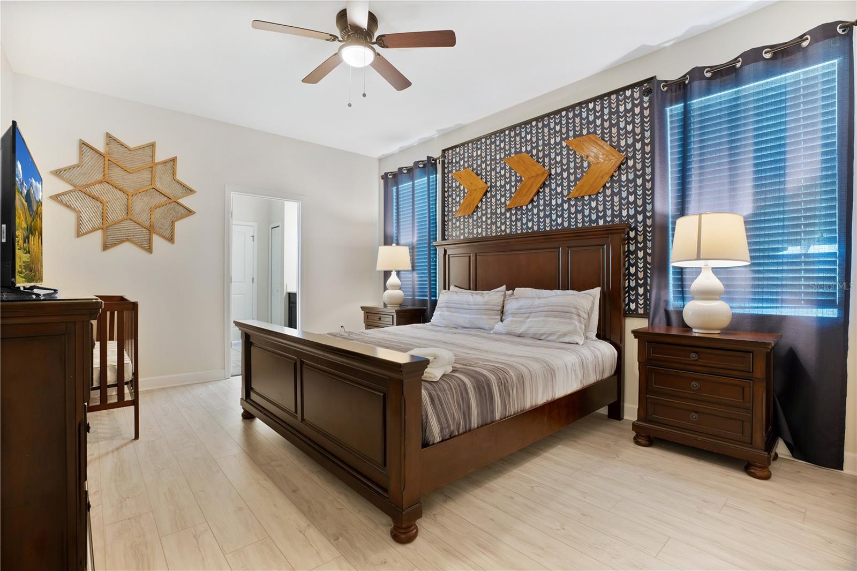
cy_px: 286
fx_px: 381
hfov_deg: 96.7
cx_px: 428
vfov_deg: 73.7
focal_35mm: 16
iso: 640
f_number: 7.1
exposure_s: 1.6
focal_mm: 16
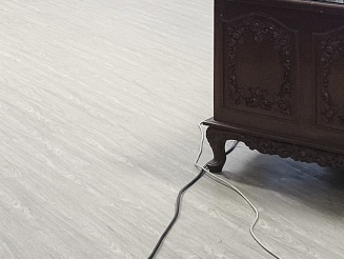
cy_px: -137
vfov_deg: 13.2
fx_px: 1055
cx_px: 16
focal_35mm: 106
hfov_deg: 18.1
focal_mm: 4.71
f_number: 1.7
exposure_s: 1/33.3
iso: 400
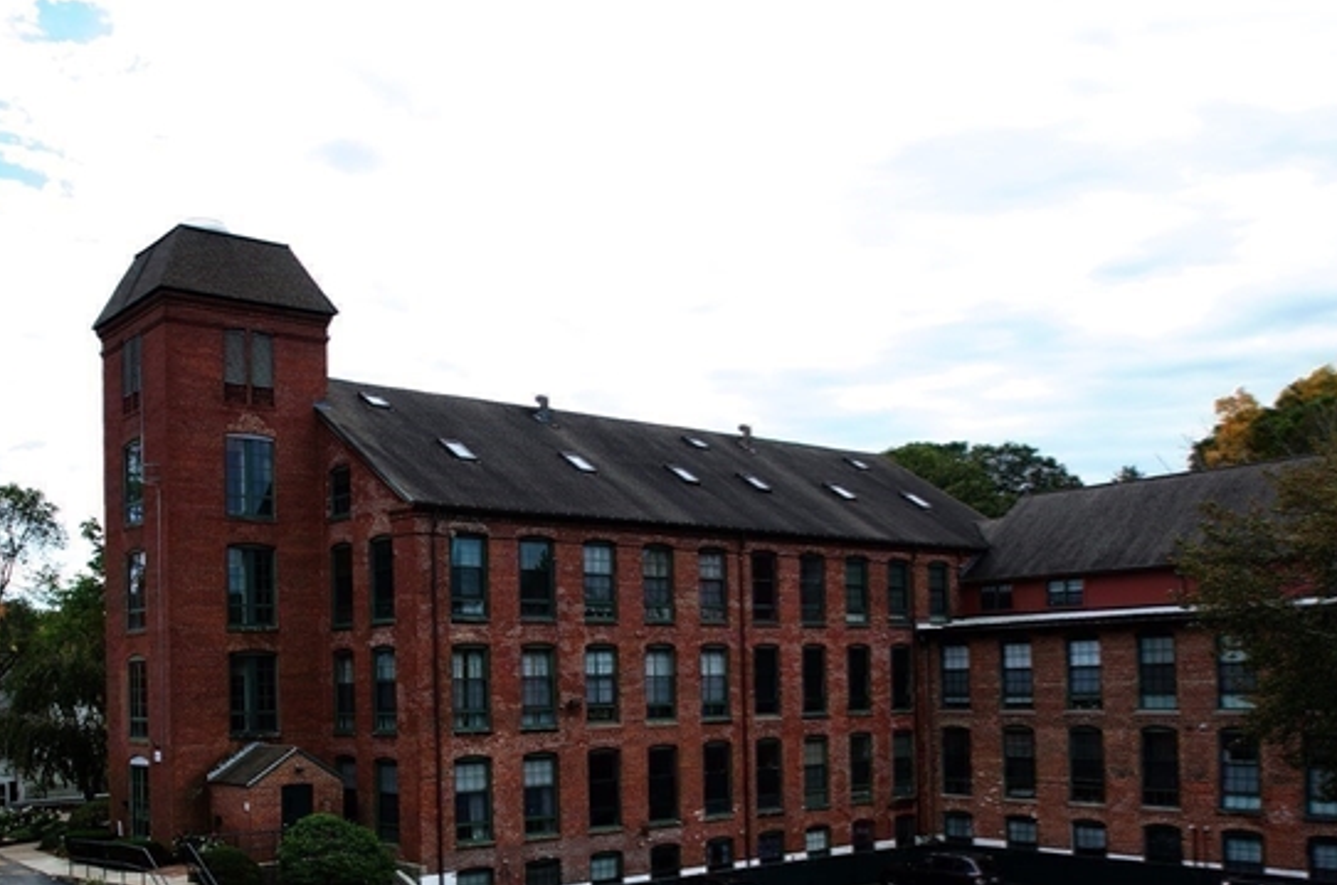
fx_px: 1260
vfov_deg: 37.8
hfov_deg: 55.4
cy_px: 656
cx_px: 520
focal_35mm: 34
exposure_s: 1/60
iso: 100
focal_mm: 12
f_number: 8
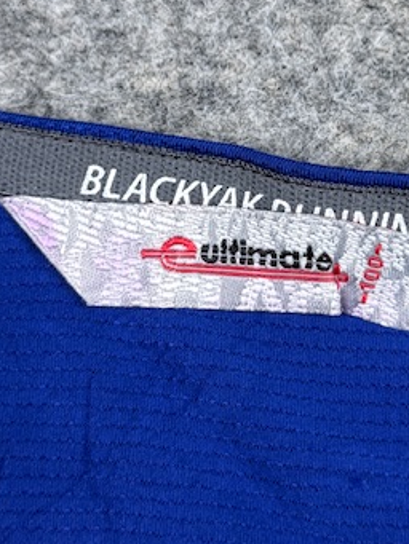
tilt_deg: -49.5
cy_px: 148
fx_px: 1417
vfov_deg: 21.6
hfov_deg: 16.4
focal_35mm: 90
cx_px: 270
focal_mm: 6.76
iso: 64
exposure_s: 1/100
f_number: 1.78
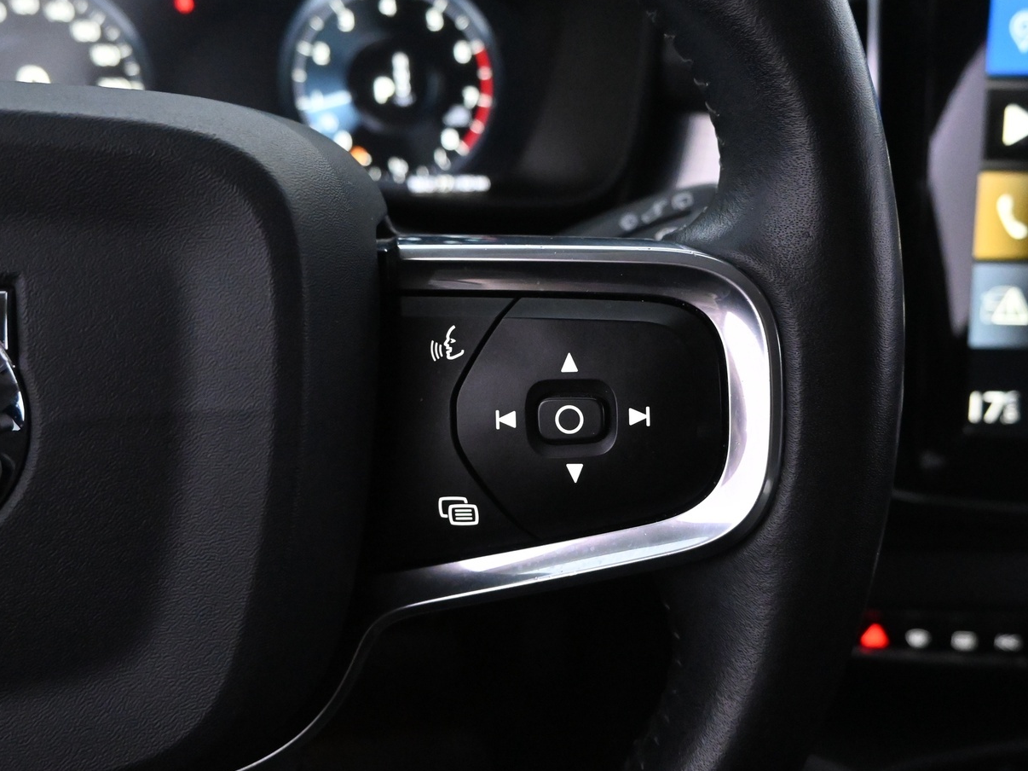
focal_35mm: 31
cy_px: 376
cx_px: 564
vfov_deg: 45.4
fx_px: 920
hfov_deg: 58.3
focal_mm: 16
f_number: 4
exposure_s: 1/60
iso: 6400
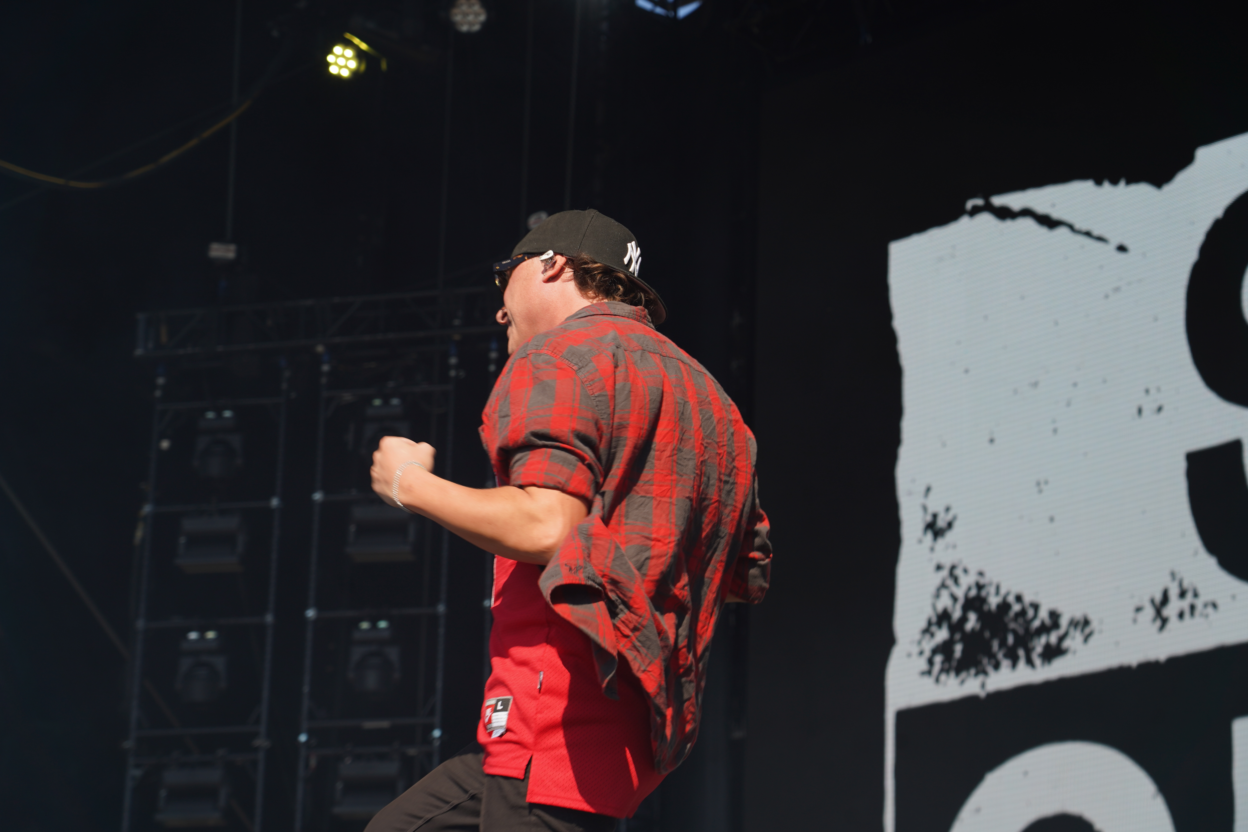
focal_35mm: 104
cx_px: 624
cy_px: 416
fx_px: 3605
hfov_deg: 19.6
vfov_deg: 13.2
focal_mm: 104
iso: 100
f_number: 6.3
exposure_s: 1/320
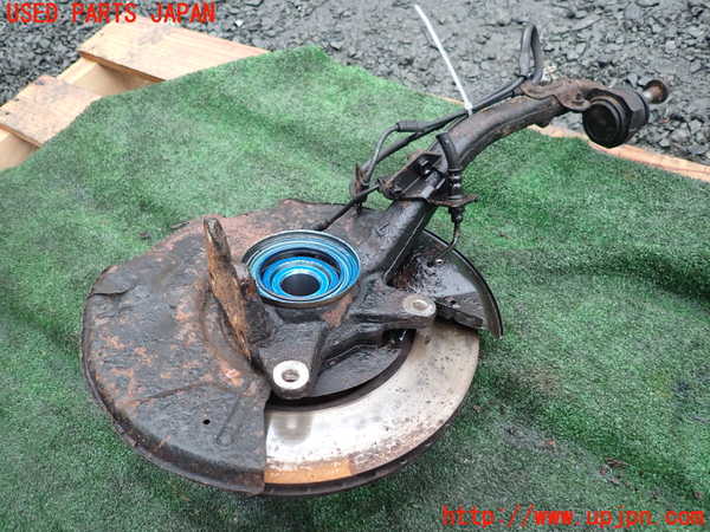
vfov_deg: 54.9
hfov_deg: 69.4
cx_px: 355
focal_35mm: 25
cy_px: 266
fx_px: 513
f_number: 2
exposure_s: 1/125
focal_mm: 4.5
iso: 100
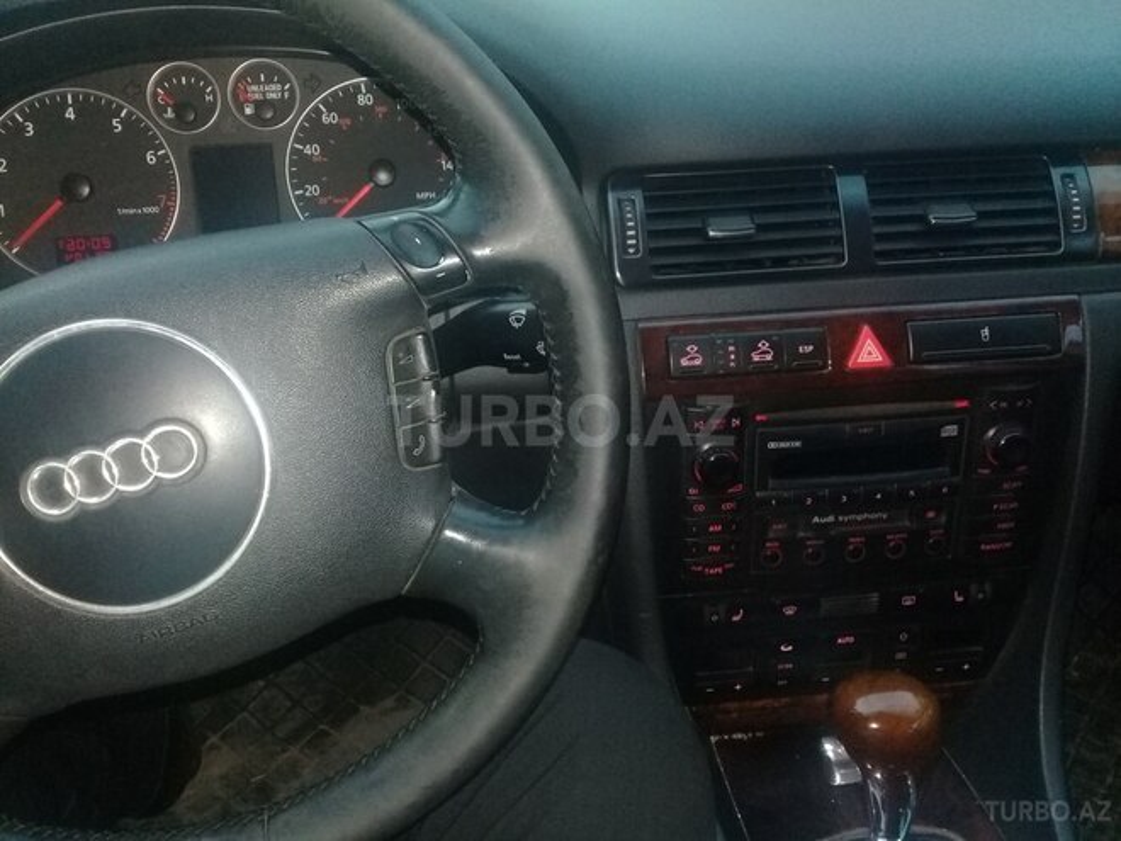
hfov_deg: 58.4
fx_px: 1004
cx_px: 560
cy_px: 420
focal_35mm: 31
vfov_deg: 45.4
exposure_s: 1/33
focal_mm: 3.3
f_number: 2.2
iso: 250
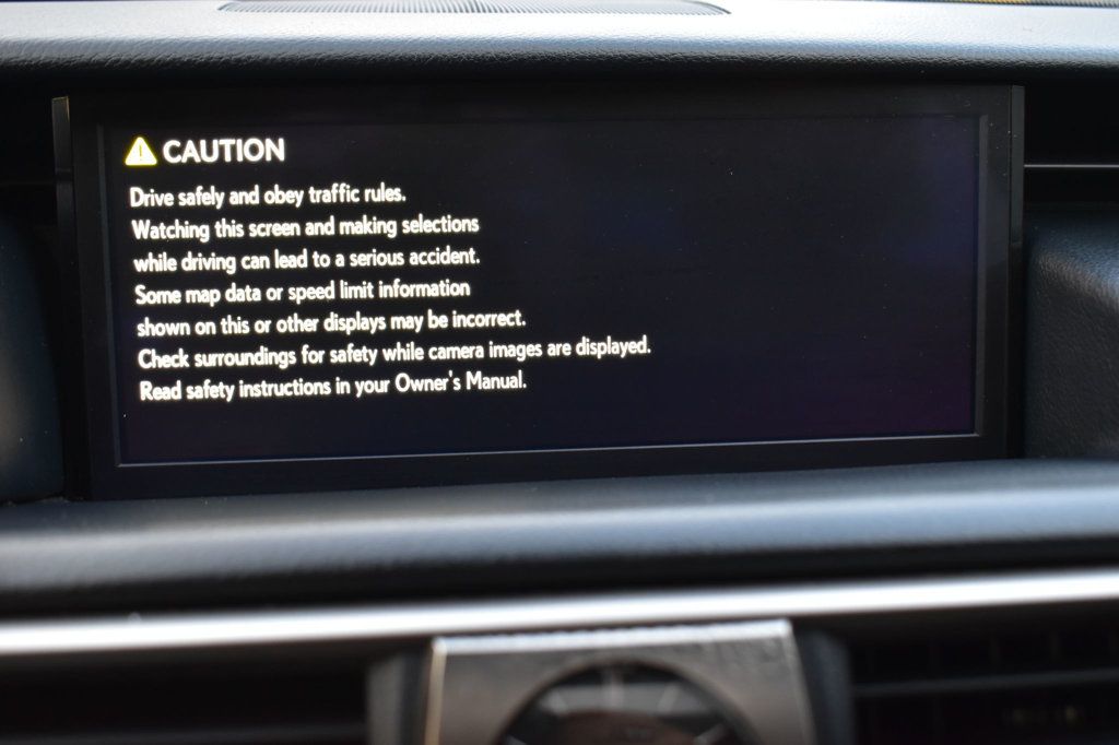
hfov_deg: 43.6
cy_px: 372
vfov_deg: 29.8
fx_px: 1398
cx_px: 560
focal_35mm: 45
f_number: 6.3
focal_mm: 30
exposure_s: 1/15
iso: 1100
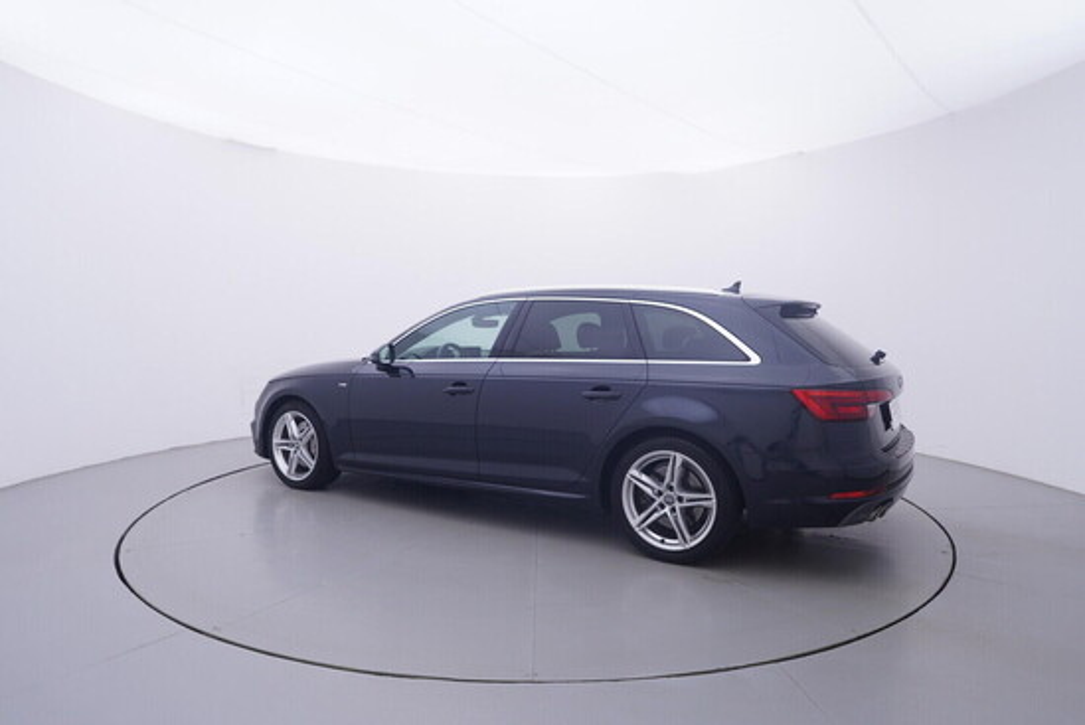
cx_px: 542
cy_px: 362
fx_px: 679
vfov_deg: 56.2
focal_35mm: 22
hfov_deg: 77.3
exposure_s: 1/80
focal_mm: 15
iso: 200
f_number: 5
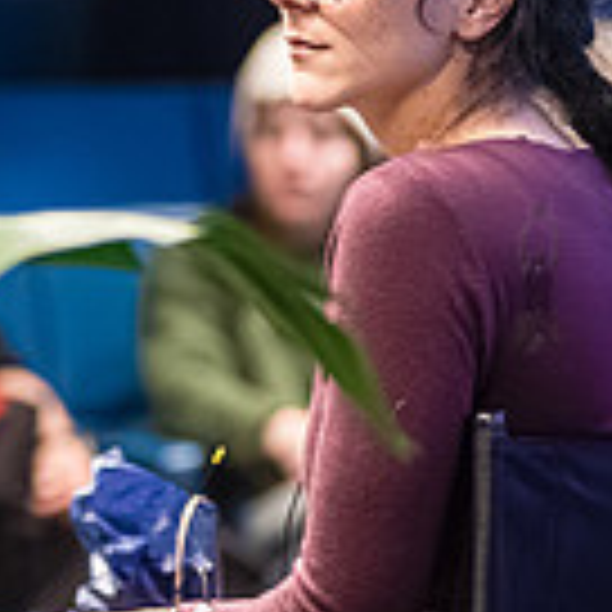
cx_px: -45
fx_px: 10001
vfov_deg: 3.5
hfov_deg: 3.5
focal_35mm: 500
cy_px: 56
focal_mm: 135
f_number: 3.2
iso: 6400
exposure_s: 1/160
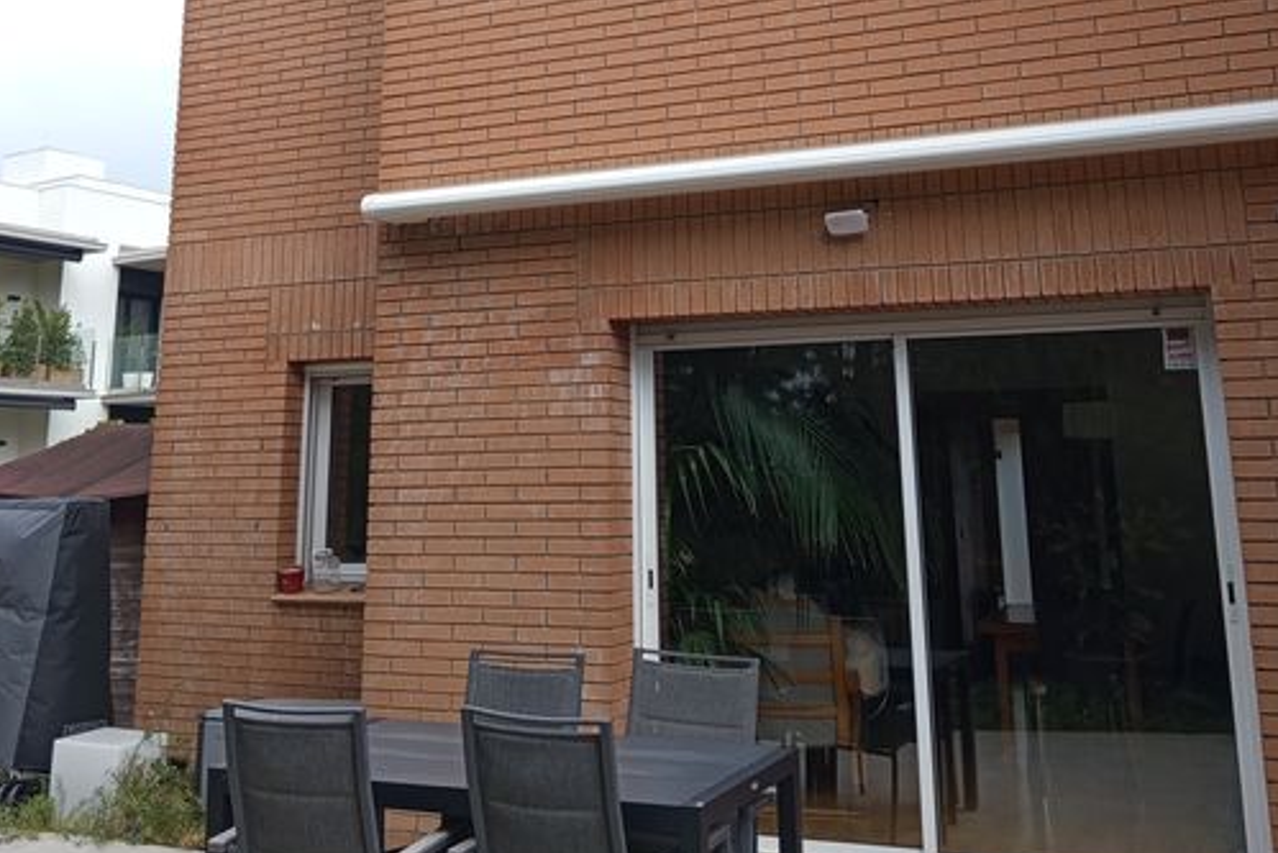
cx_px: 581
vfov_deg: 32.3
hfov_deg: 48.4
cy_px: 149
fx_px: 1420
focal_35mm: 40
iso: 51
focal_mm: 5.24
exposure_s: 1/226
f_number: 1.7
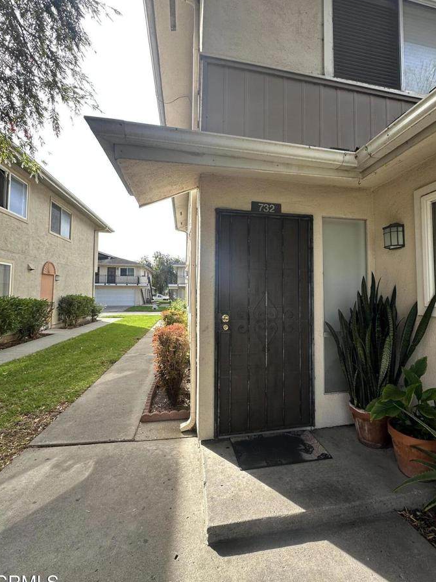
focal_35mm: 16
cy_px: 281
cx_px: 241
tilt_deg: +3.6
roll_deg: -1.1
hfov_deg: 77.9
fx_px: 269
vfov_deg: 94.5
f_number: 2.2
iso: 40
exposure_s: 1/262
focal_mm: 2.22
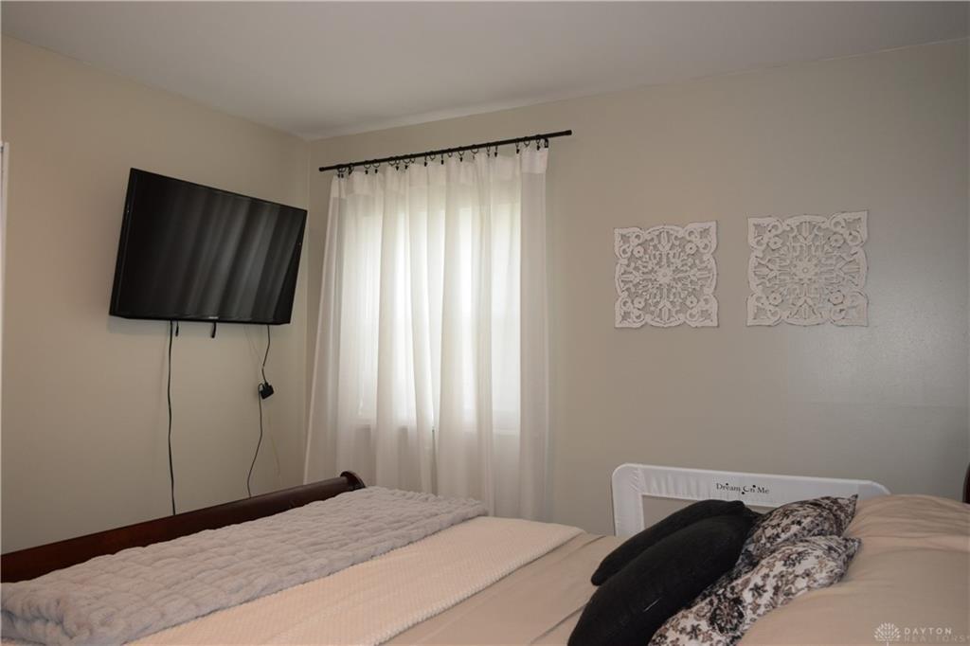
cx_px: 485
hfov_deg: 67.4
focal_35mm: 27
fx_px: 727
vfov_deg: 47.9
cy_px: 323
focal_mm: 18
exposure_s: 1/80
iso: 800
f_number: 4.5
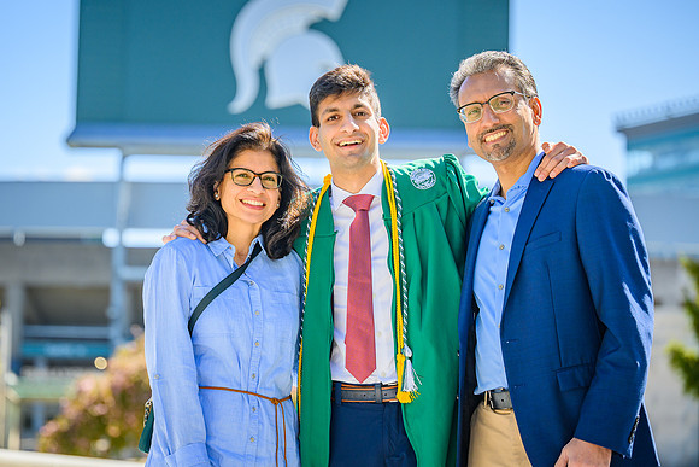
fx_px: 2169
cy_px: 184
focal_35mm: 112
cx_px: 259
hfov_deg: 18.3
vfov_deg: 12.3
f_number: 2.8
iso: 100
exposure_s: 1/1250
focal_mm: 88
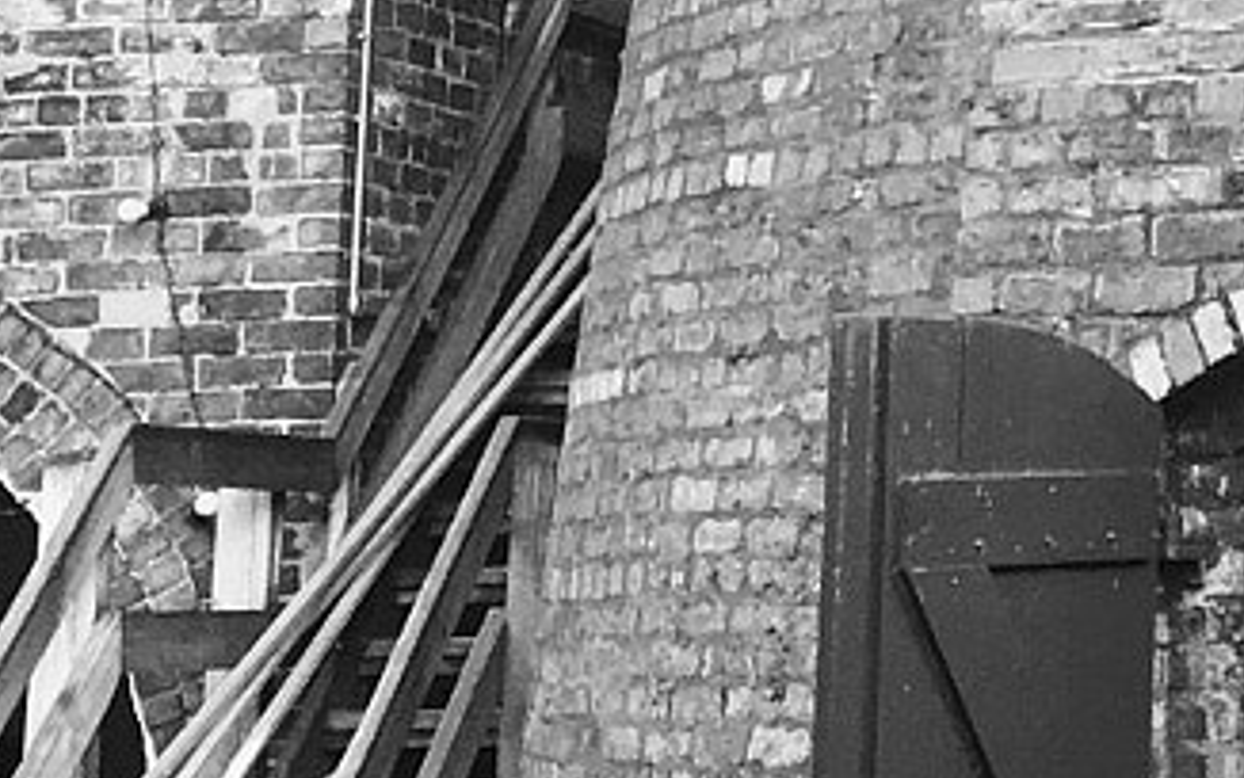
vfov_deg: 8.5
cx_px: 2263
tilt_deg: +11.1
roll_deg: -0.4
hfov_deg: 12.6
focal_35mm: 151
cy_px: -465
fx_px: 5121
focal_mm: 4.15
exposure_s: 1/100
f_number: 2.2
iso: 40
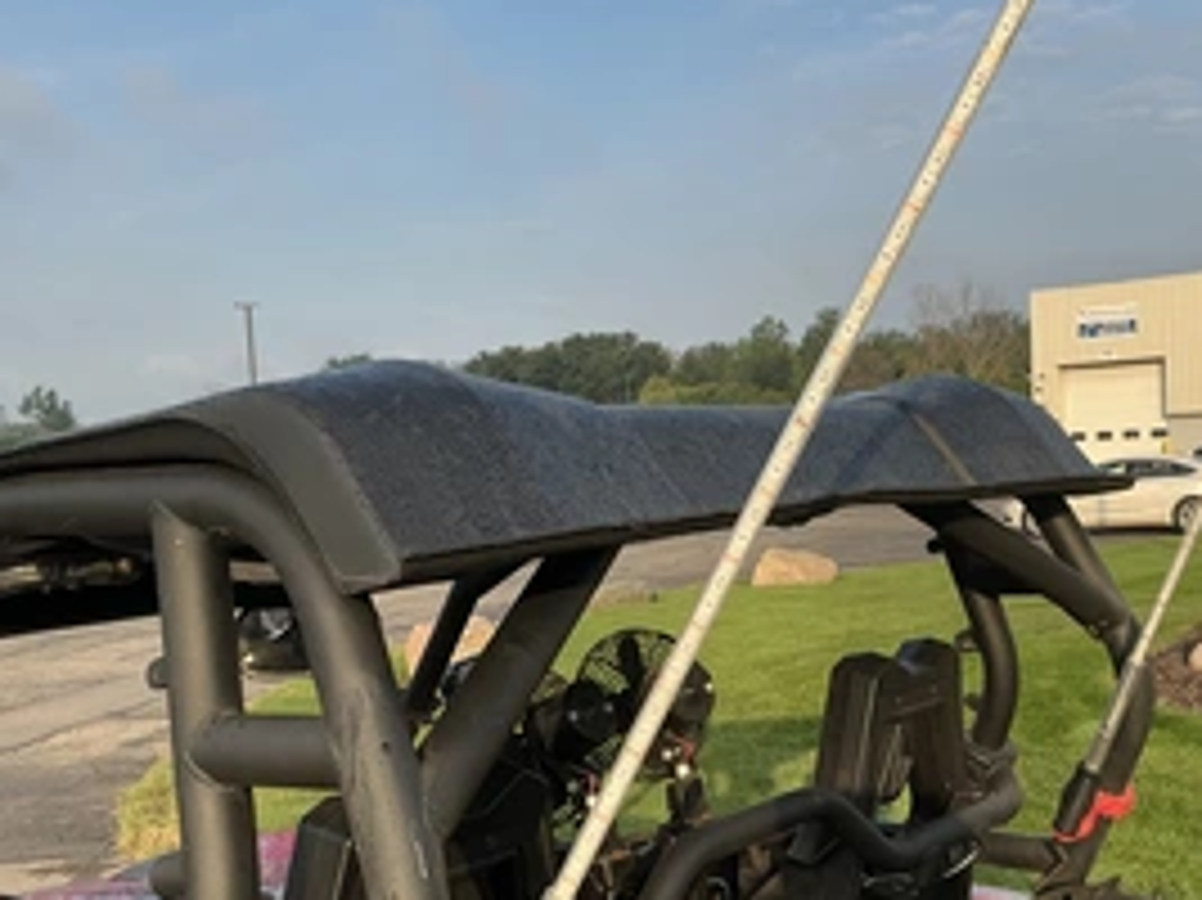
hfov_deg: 44.4
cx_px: 756
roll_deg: +2.4
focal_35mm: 42
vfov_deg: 34.3
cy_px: 508
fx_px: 1458
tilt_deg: -0.3
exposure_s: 1/997
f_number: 1.8
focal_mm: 3
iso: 25
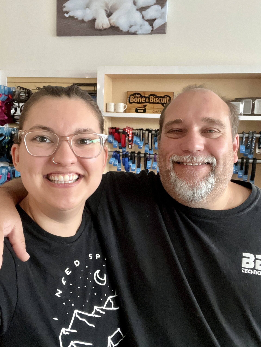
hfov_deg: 46.8
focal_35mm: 30
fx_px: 302
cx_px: 130
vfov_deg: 60.0
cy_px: 174
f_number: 2.2
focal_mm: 2.71
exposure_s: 1/40
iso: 320
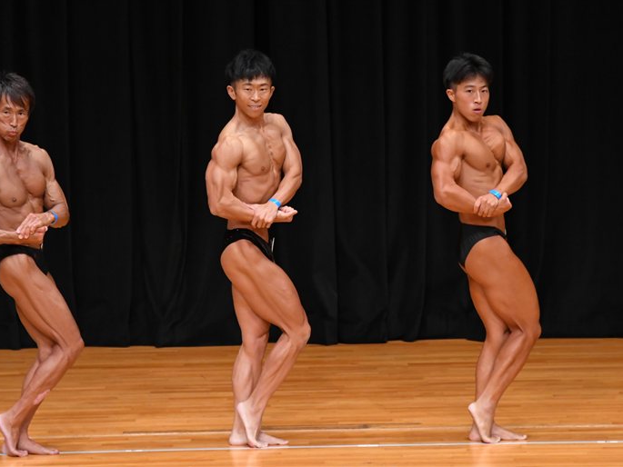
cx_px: 301
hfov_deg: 6.4
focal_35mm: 310
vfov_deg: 4.8
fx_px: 5580
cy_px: 234
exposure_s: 1/400
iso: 3200
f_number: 5.6
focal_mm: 190
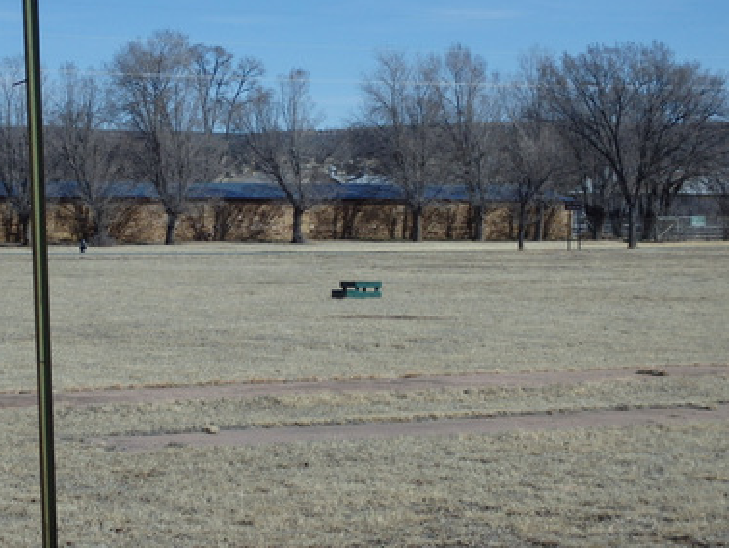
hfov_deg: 16.5
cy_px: 200
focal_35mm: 119
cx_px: 255
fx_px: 2508
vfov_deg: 12.5
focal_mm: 16.1
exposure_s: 1/160
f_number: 13
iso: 125
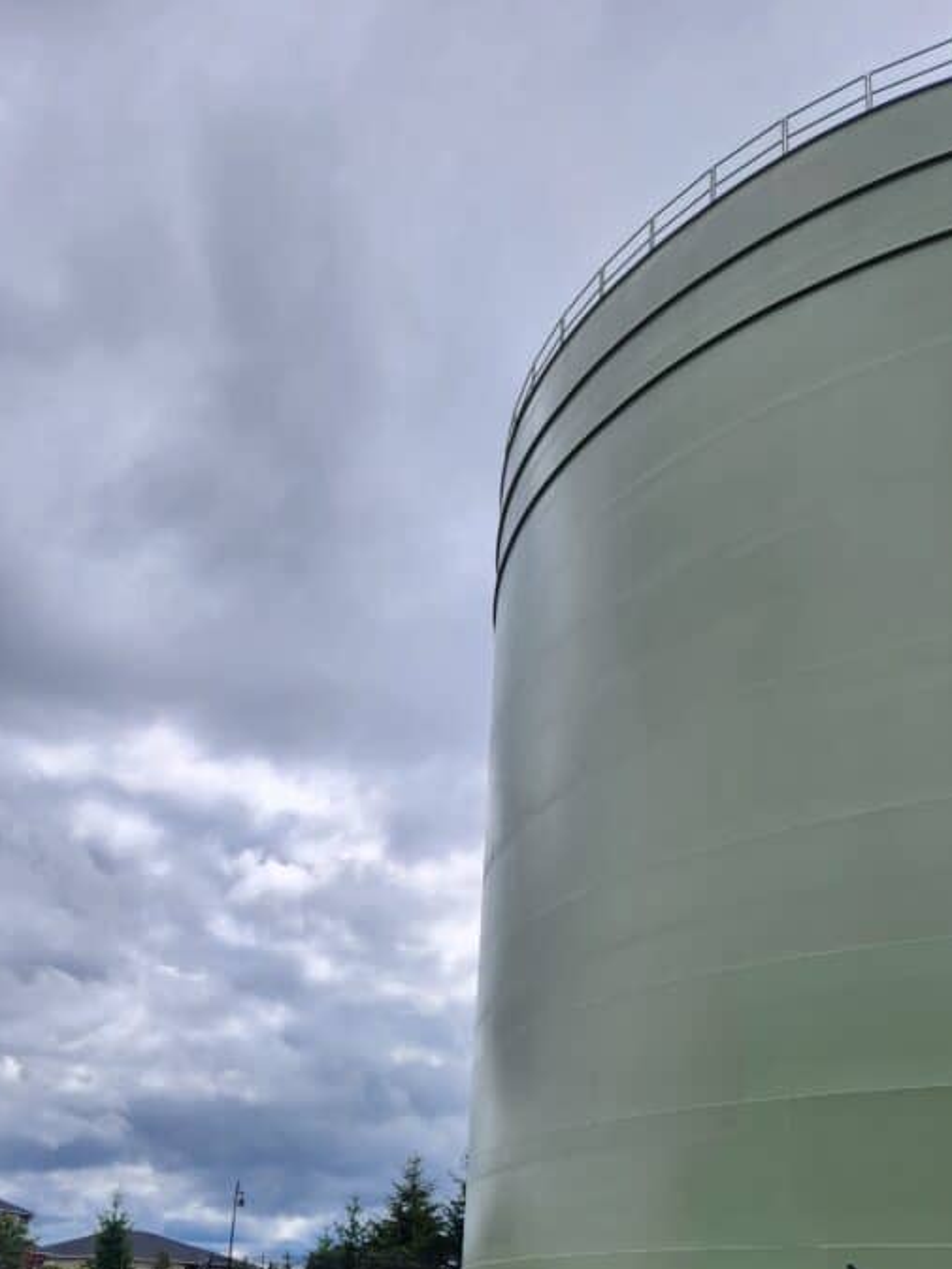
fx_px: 1283
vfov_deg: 50.5
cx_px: 586
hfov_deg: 40.5
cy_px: 950
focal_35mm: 35
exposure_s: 1/2450
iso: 20
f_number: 1.8
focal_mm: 5.4
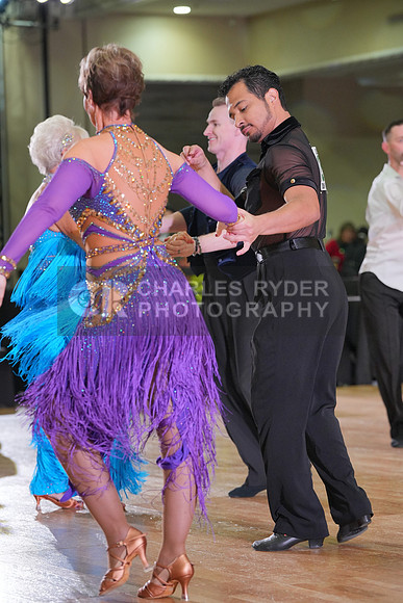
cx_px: 202
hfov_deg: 11.2
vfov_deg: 16.8
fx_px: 2047
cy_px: 302
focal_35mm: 122
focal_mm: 122
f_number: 4
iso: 2500
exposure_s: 1/400
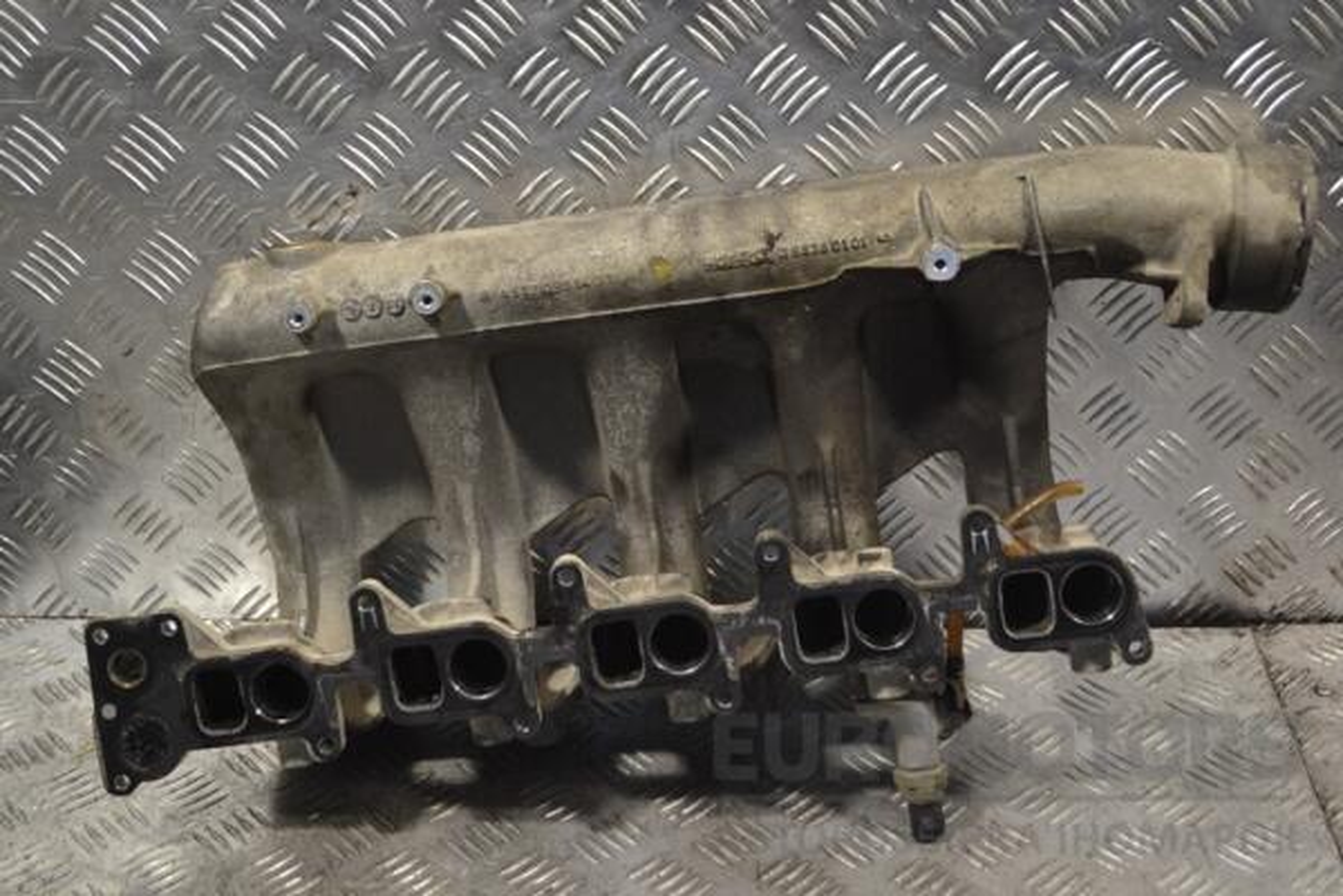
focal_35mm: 48
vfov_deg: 28.1
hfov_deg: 41.1
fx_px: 1791
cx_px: 672
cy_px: 448
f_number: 4.8
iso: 400
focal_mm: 32
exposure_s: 1/80
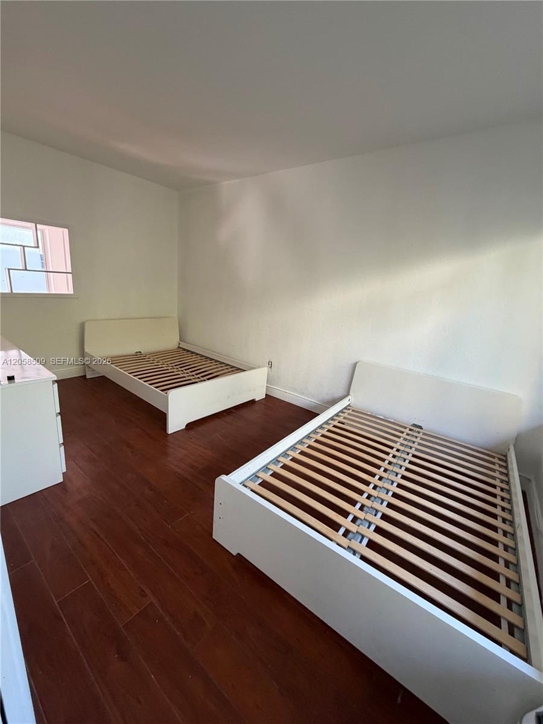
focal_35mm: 14
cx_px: 272
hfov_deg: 85.7
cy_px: 362
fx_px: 293
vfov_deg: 102.1
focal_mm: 2.22
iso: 320
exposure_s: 1/60
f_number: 2.2
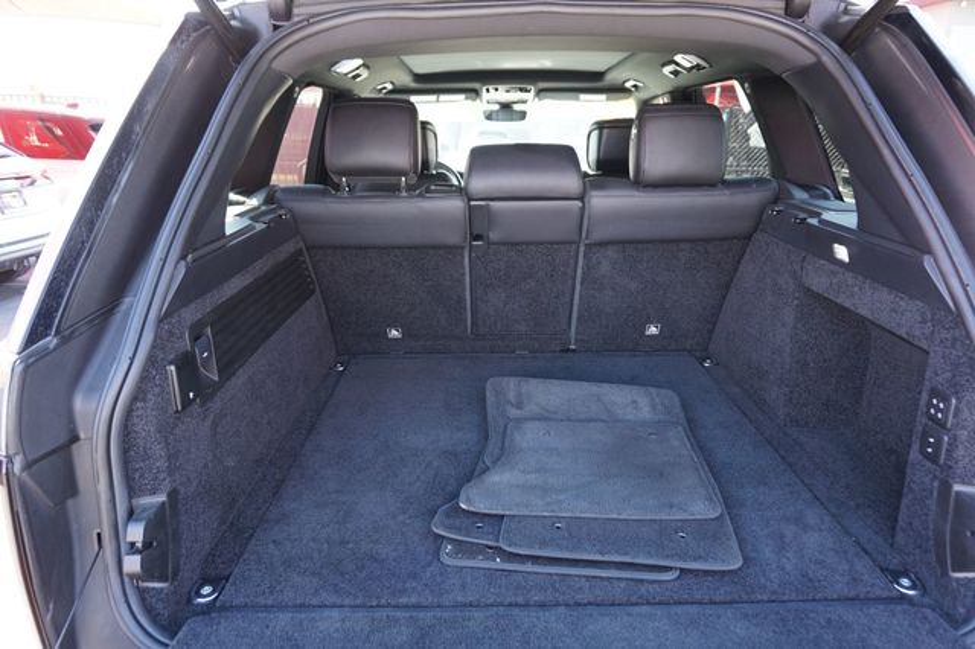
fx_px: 650
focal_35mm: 24
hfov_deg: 73.8
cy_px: 324
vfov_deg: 53.1
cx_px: 488
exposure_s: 1/60
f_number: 4
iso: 400
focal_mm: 16
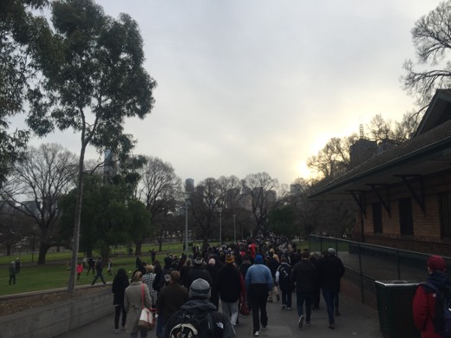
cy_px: 169
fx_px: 378
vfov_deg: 48.2
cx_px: 226
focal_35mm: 29
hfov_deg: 61.7
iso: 32
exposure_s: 1/158
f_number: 2.2
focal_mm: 4.15
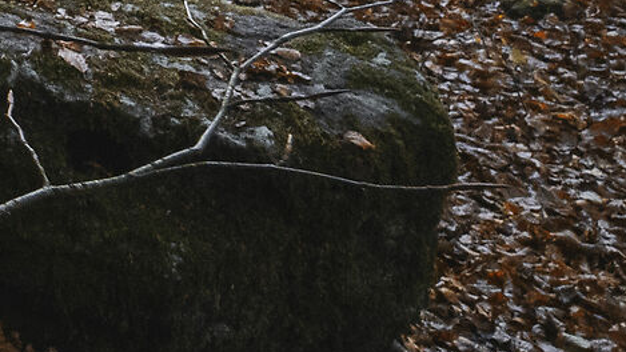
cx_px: -812
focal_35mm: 75
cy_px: -569
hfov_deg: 16.0
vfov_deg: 11.9
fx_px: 1245
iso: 2500
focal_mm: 14
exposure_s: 1/125
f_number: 11
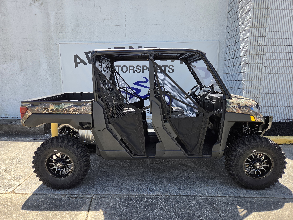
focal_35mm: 23
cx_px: 146
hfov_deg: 73.9
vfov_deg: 58.9
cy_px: 110
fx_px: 195
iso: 80
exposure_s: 1/1809
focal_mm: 5.4
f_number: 1.8
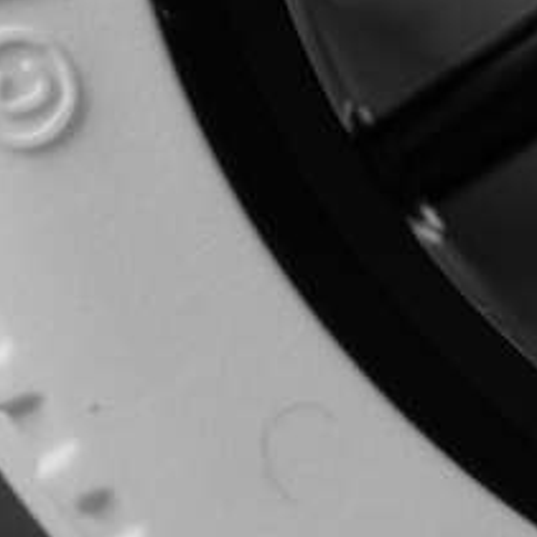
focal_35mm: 177
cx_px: 379
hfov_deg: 9.9
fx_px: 3107
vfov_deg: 9.6
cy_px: -302
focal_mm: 28.9
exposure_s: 1/160
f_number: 3.2
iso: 1250
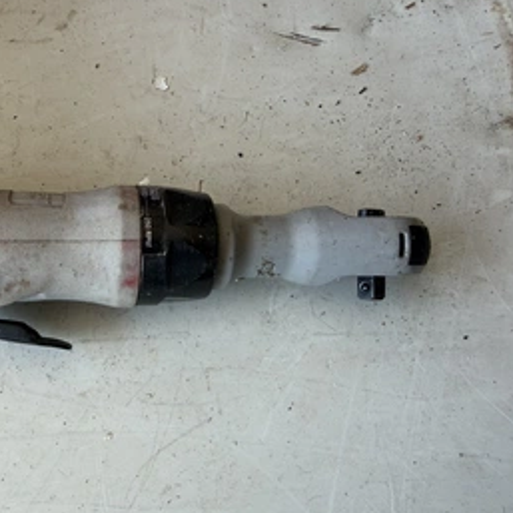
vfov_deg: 49.6
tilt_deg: -72.5
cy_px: 285
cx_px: 126
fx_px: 553
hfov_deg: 47.8
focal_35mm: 33
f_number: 2.2
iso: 64
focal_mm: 2.22
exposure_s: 1/121
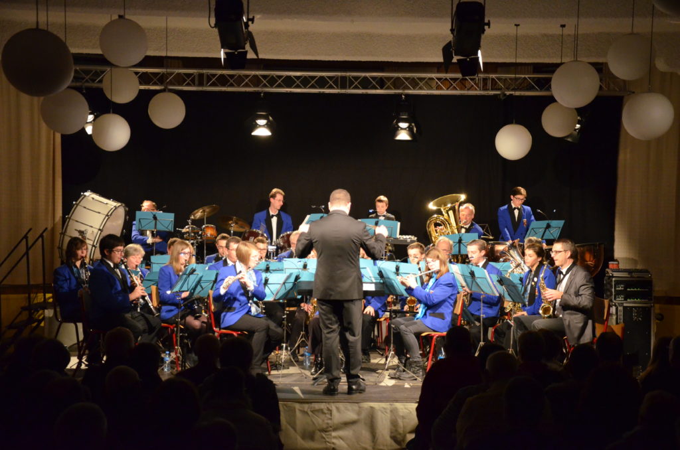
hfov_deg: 29.9
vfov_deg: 20.1
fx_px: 1272
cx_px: 340
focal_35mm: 68
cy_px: 225
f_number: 4.8
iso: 3200
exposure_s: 1/30
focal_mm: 45
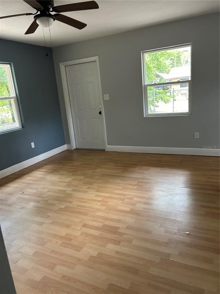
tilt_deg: -14.3
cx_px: 110
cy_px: 147
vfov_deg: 67.3
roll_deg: +7.1
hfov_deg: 53.1
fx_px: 220
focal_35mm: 26
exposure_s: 1/60
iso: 200
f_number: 1.5
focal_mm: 5.7
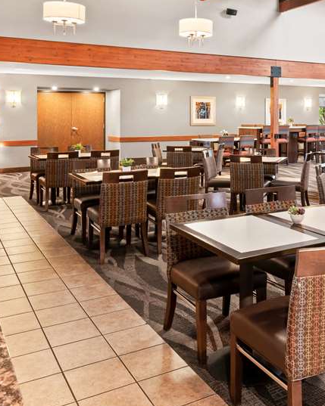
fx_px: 420
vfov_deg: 51.2
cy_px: 154
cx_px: 246
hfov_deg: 41.0
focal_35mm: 35
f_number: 8
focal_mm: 13
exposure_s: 1/1.25
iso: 400
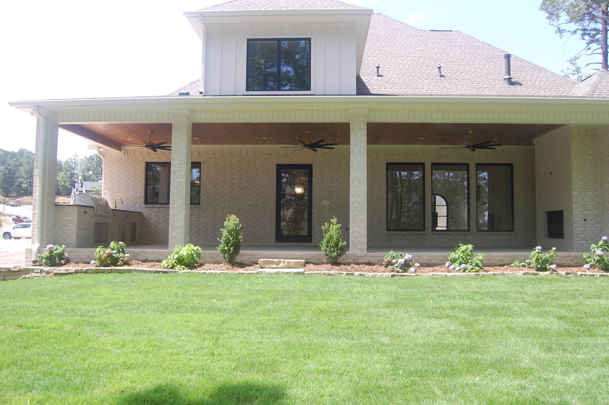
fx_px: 456
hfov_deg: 67.4
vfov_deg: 47.8
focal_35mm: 27
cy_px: 202
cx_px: 304
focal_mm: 18
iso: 200
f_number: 7.1
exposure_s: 1/200
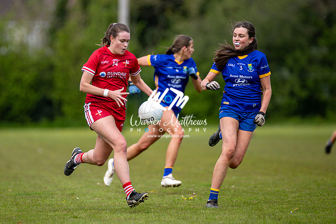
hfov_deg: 4.9
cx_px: 117
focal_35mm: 421
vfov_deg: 3.3
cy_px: 99
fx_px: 3934
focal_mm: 300
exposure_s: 1/2500
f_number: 2.8
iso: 200
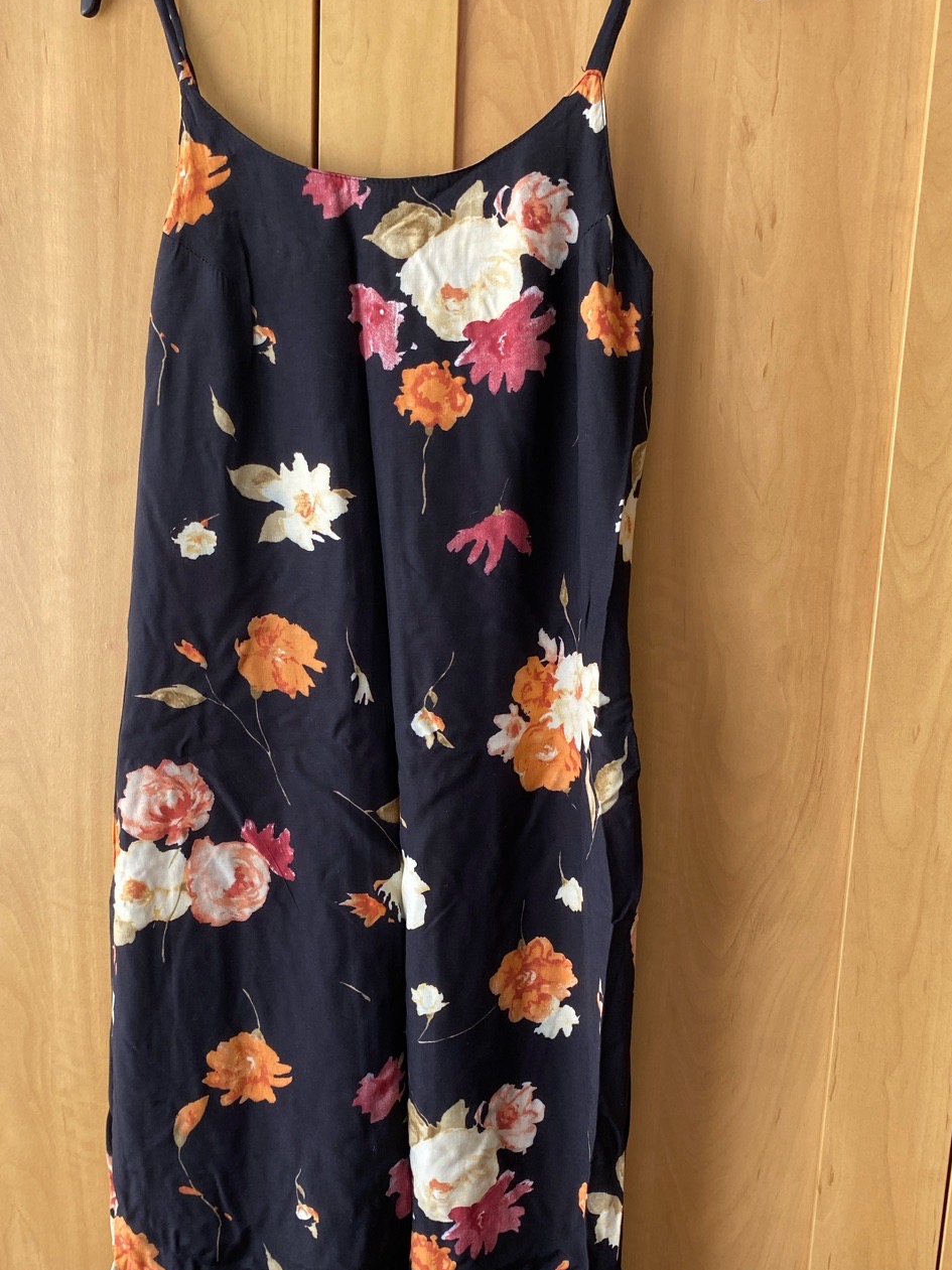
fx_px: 1211
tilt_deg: -11.1
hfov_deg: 42.8
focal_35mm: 33
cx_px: 411
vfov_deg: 55.1
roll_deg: -0.3
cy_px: 745
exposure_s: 1/121
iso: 64
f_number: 1.8
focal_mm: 4.25
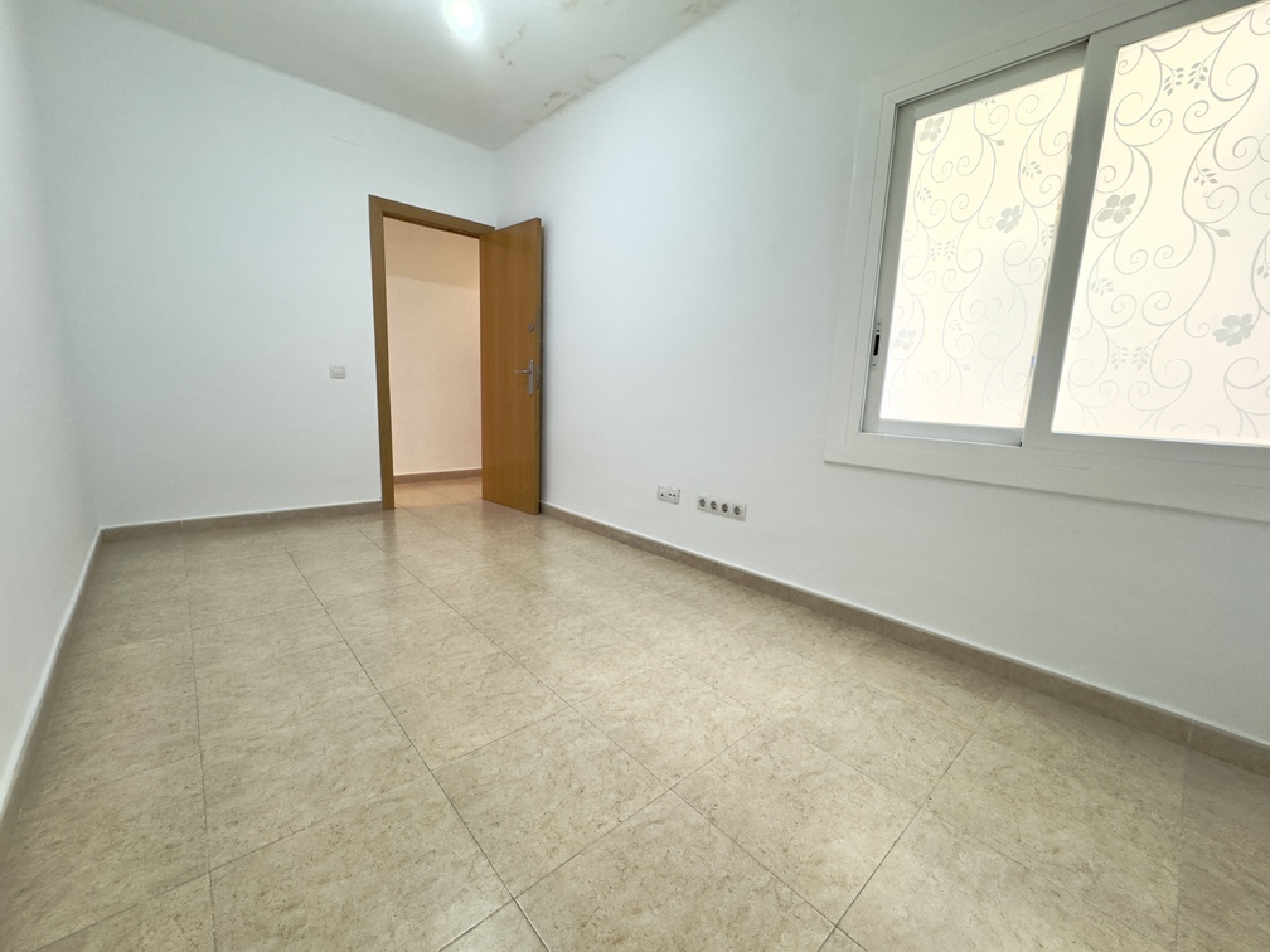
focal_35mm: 14
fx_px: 514
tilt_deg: -10.3
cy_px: 476
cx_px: 635
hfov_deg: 102.1
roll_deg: -2.6
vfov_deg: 85.7
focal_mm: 2.22
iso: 200
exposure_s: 1/100
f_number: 2.2
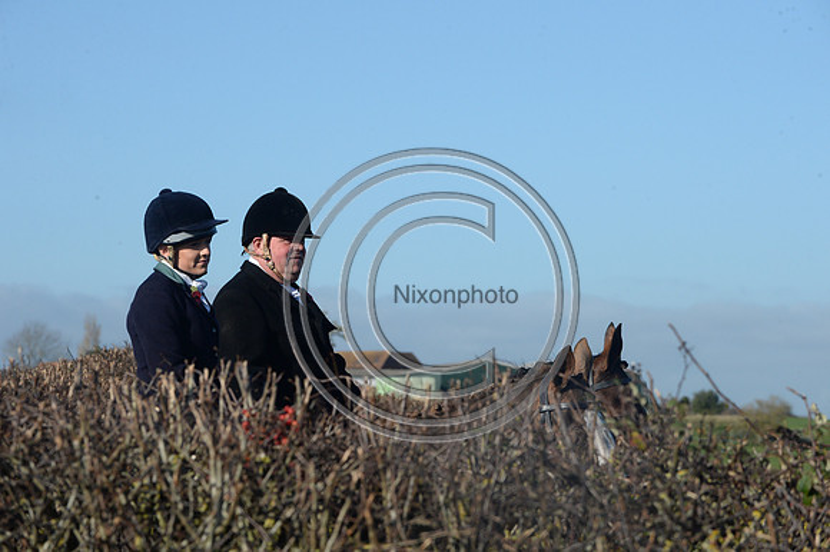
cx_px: 415
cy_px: 276
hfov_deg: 12.8
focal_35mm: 160
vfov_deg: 8.6
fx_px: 3687
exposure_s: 1/1250
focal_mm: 160
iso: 1000
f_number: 11
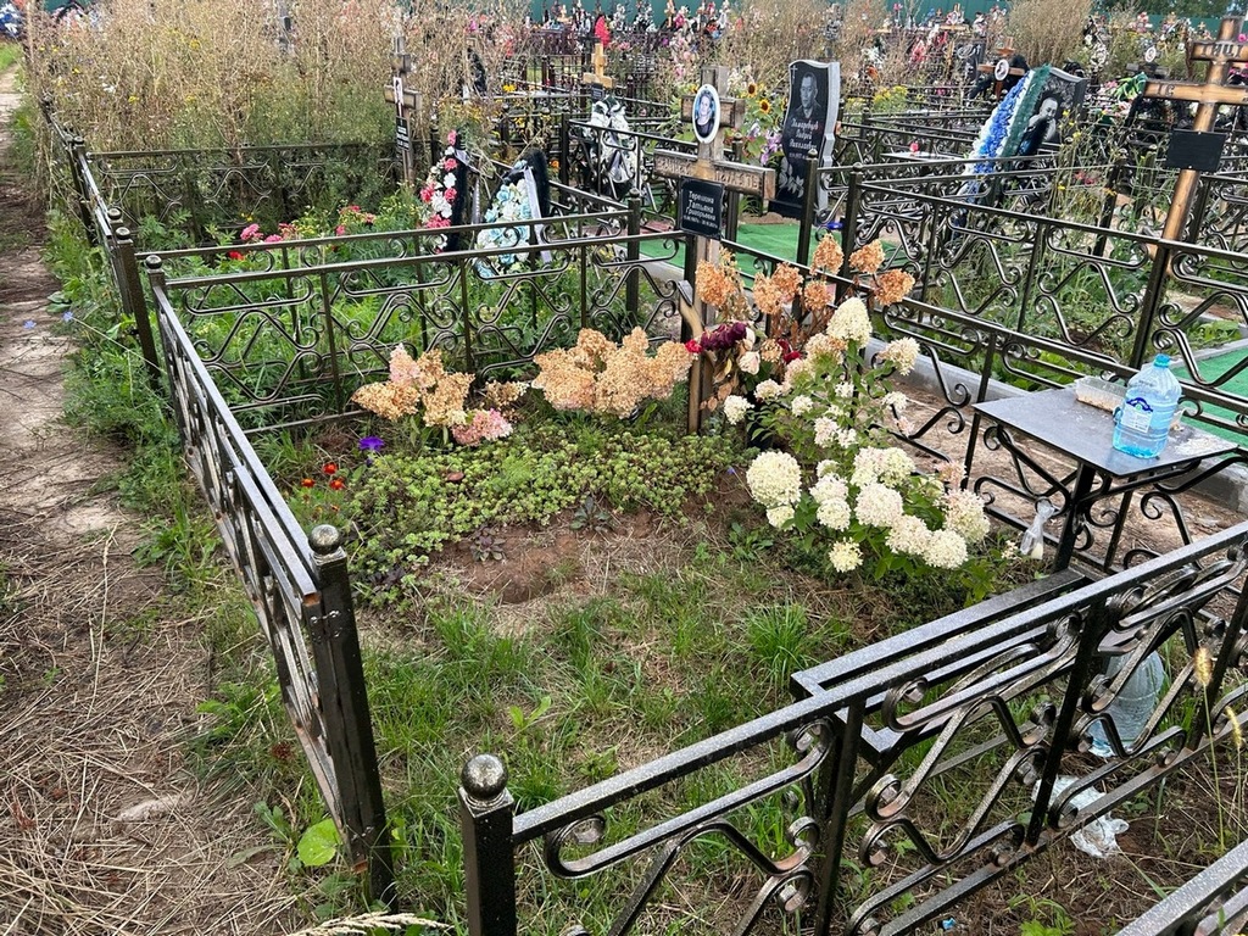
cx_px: 624
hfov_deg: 67.3
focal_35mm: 26
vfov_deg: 53.1
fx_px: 937
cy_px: 468
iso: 50
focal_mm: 5.7
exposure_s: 1/594
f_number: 1.5
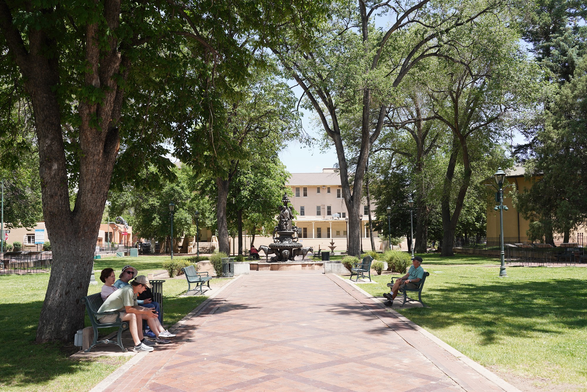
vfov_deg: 42.3
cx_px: 294
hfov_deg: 60.3
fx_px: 506
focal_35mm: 31
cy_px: 196
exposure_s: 1/100
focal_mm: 31
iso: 100
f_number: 9
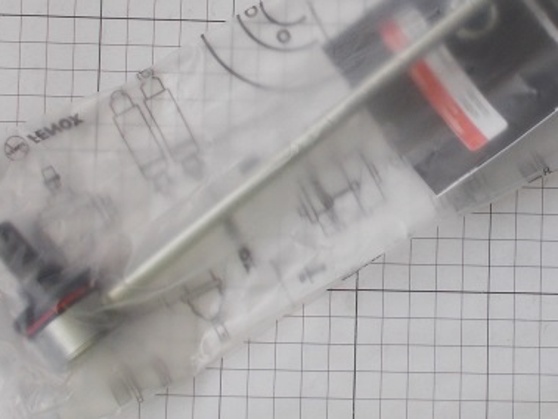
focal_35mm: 44
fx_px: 710
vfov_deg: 32.1
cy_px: 91
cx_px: 394
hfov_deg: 42.0
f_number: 3.2
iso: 80
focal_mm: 4.6
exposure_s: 1/200
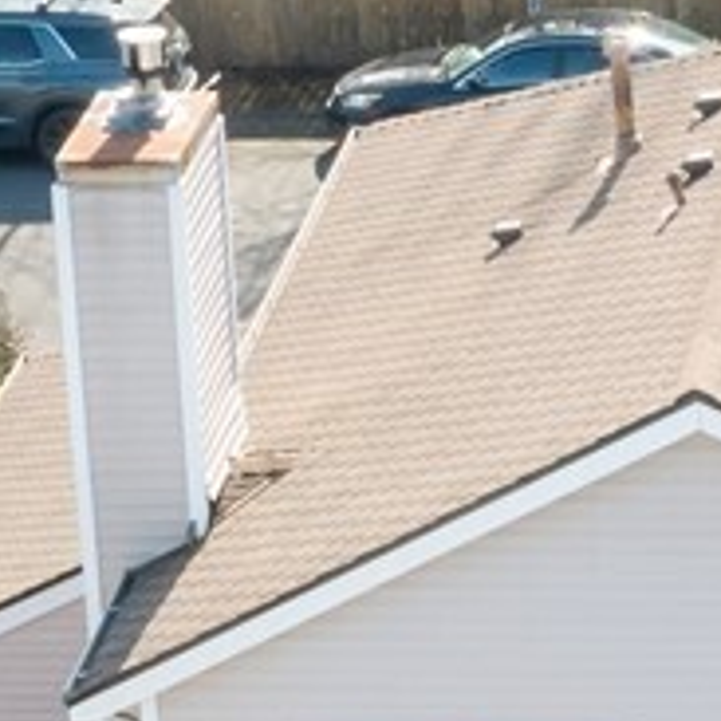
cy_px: 473
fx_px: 5184
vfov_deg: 8.0
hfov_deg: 7.8
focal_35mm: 220
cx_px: 1184
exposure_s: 1/120
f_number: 7.1
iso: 100
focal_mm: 10.26
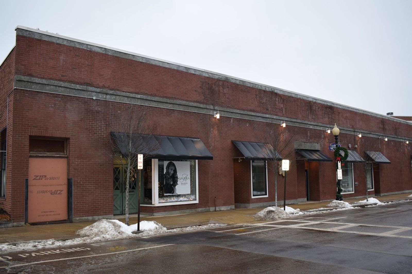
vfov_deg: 40.0
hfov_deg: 57.2
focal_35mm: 33
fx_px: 378
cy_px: 137
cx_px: 206
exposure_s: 1/100
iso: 800
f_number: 5
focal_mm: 22
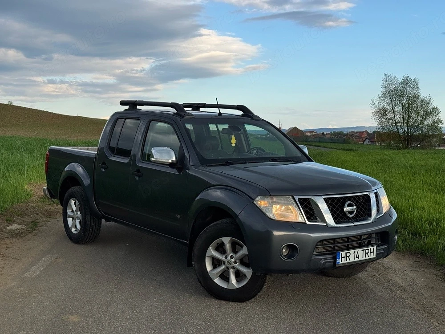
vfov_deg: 30.3
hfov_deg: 39.7
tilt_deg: -2.7
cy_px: 167
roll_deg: +1.7
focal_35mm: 48
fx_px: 617
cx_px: 222
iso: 64
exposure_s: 1/1287
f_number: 1.78
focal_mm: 6.76
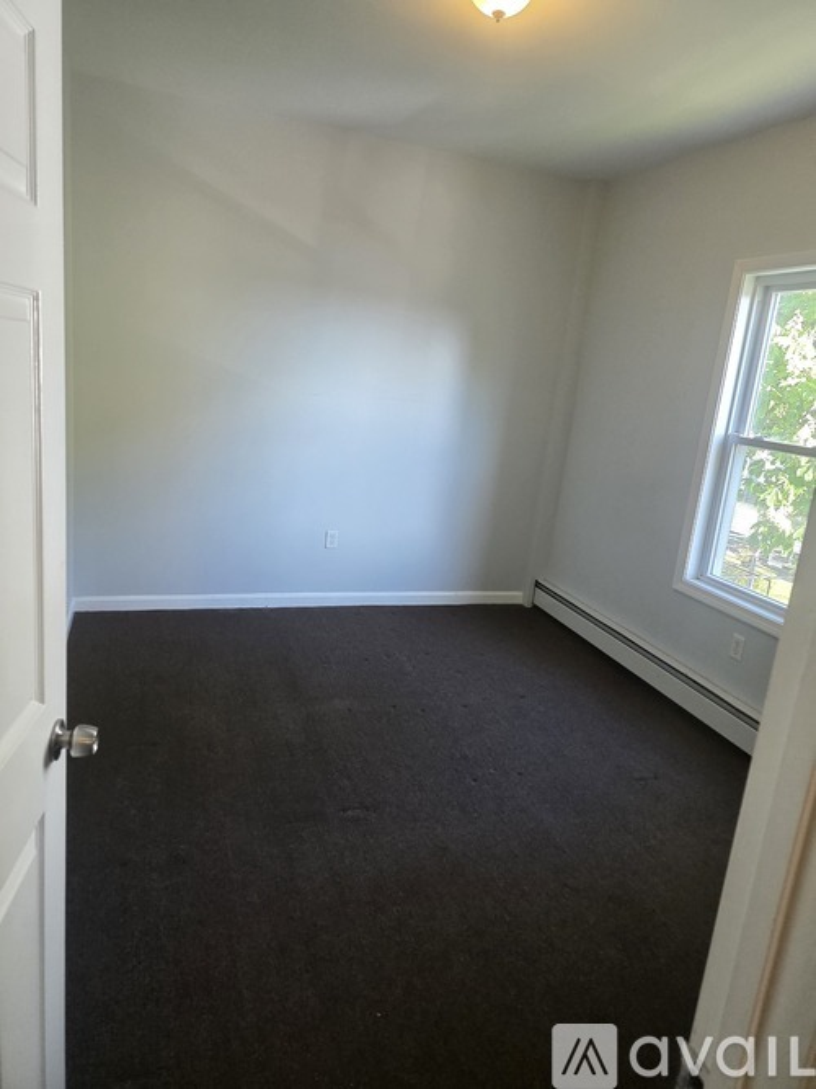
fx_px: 723
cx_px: 408
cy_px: 544
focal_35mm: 23
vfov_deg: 73.9
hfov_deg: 58.9
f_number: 1.7
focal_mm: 6.3
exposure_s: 1/120
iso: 320
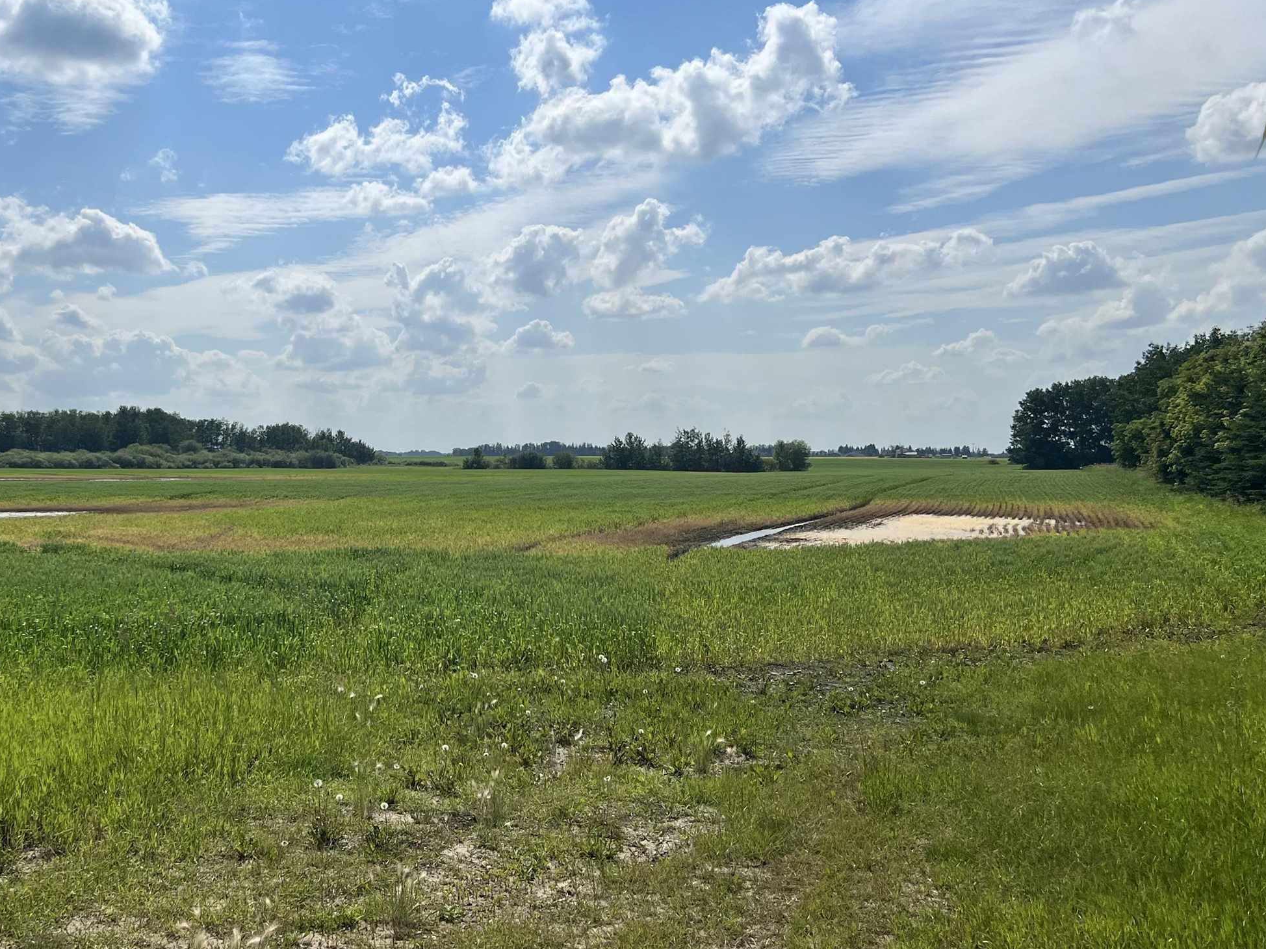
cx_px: 399
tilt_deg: +1.4
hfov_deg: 44.9
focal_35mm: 41
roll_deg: +0.3
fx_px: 1499
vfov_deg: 35.1
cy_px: 432
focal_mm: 5.7
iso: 50
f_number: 1.5
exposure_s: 1/16393
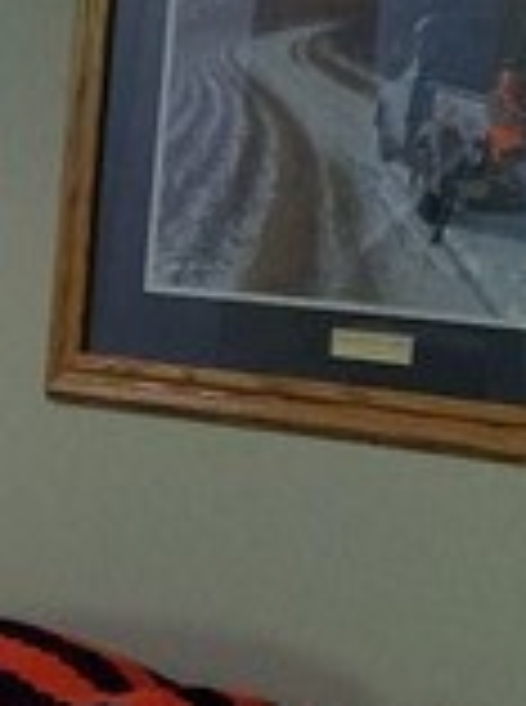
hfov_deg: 7.7
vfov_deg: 11.6
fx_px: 3458
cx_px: -1007
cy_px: 558
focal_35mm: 170
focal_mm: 4.2
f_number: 1.7
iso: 250
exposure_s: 1/10
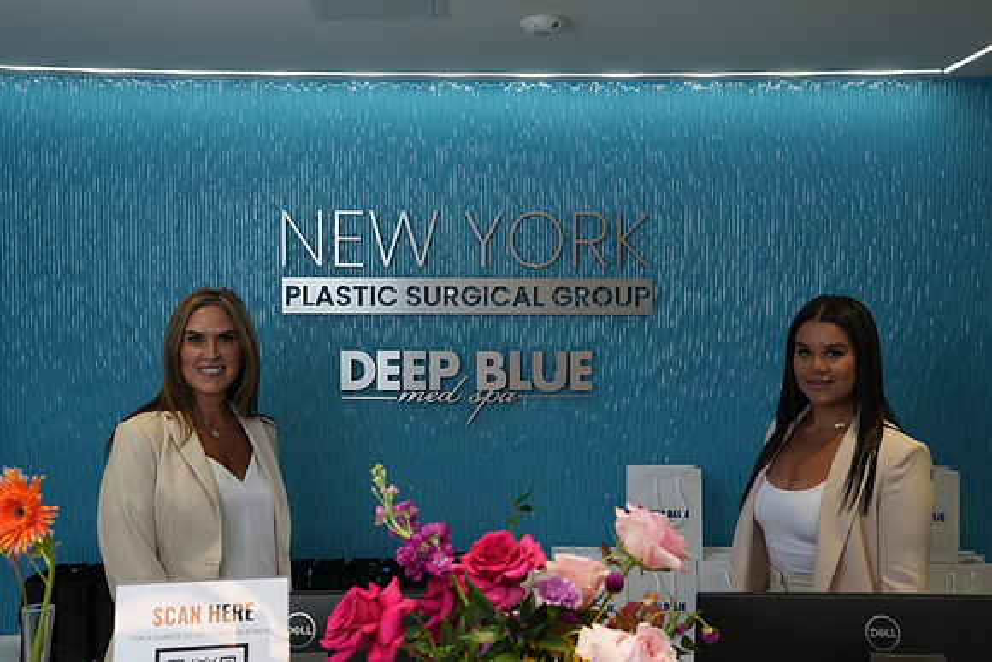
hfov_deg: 43.6
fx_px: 1240
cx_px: 496
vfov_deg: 29.9
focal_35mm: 45
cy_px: 331
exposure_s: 1/250
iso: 640
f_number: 5.6
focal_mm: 45
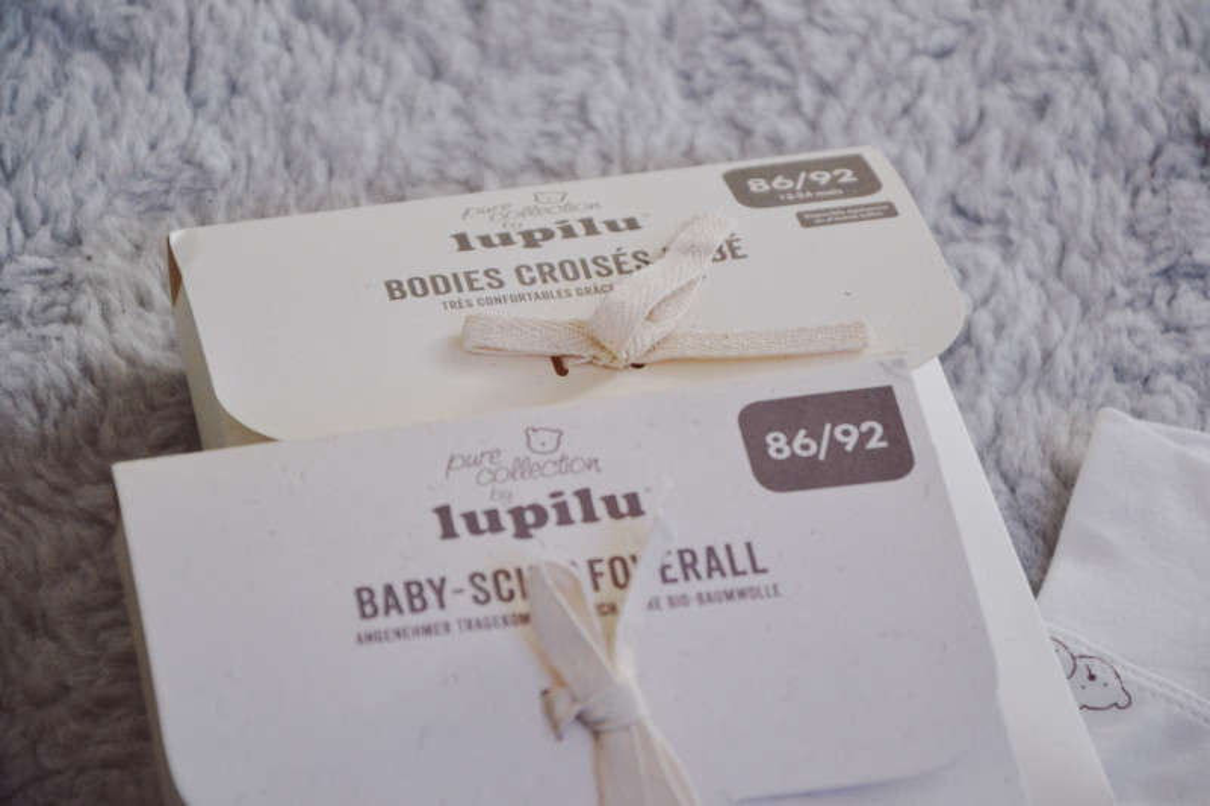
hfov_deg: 13.0
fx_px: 5292
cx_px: 605
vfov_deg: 8.7
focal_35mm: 158
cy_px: 403
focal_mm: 105
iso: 640
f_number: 5.6
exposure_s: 1/60
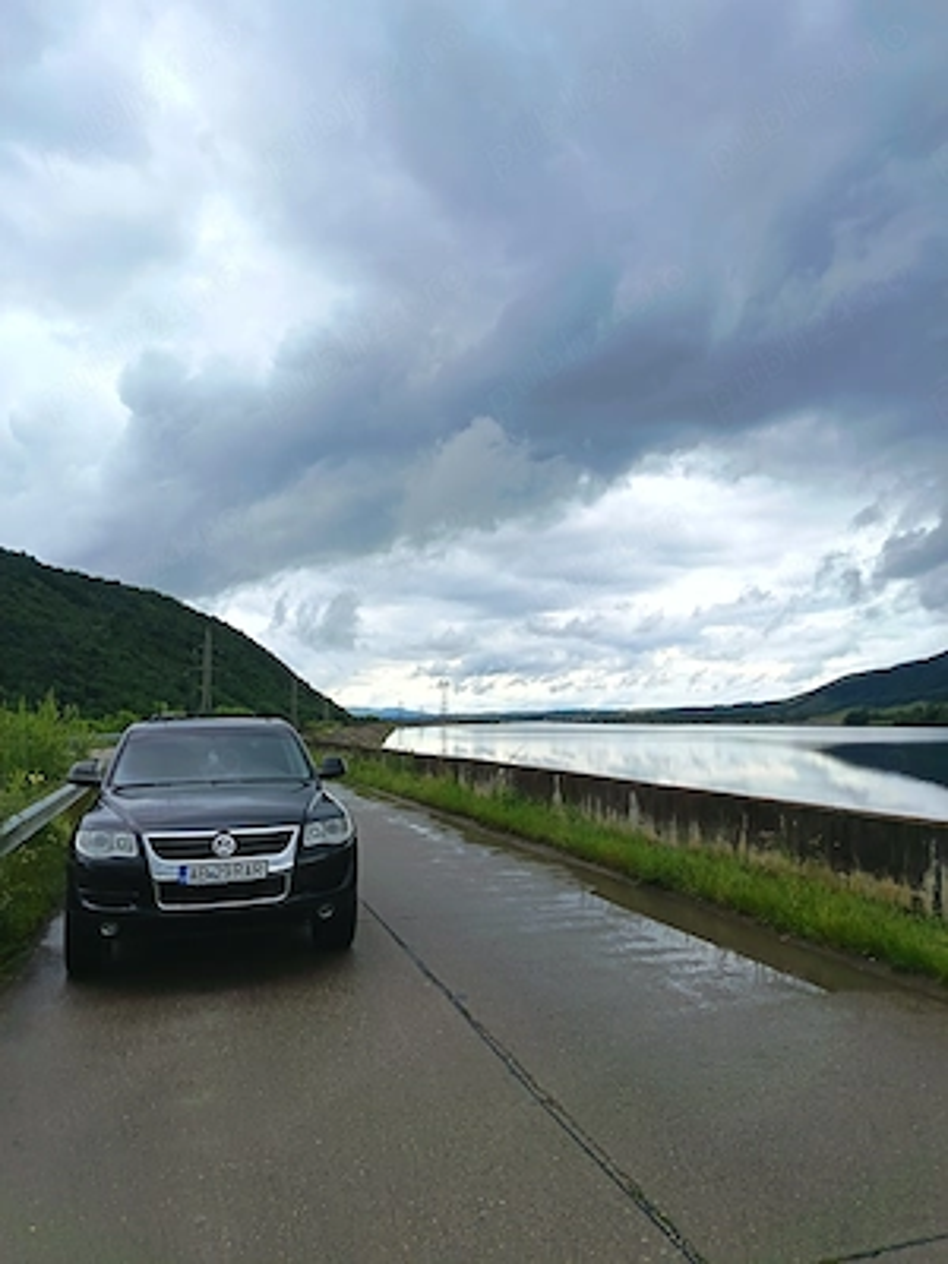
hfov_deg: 56.8
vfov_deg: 71.6
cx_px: 474
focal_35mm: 24
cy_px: 632
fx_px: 876
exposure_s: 1/360
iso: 100
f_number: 1.75
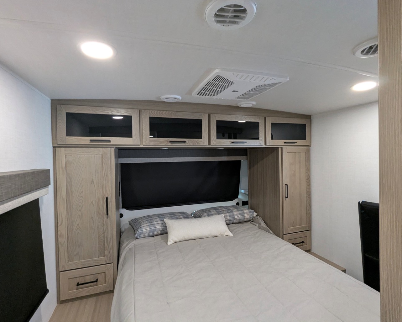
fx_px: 202
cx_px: 200
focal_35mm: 17
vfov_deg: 77.0
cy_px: 159
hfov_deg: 89.6
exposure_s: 1/59
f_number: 2.2
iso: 232
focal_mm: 2.35
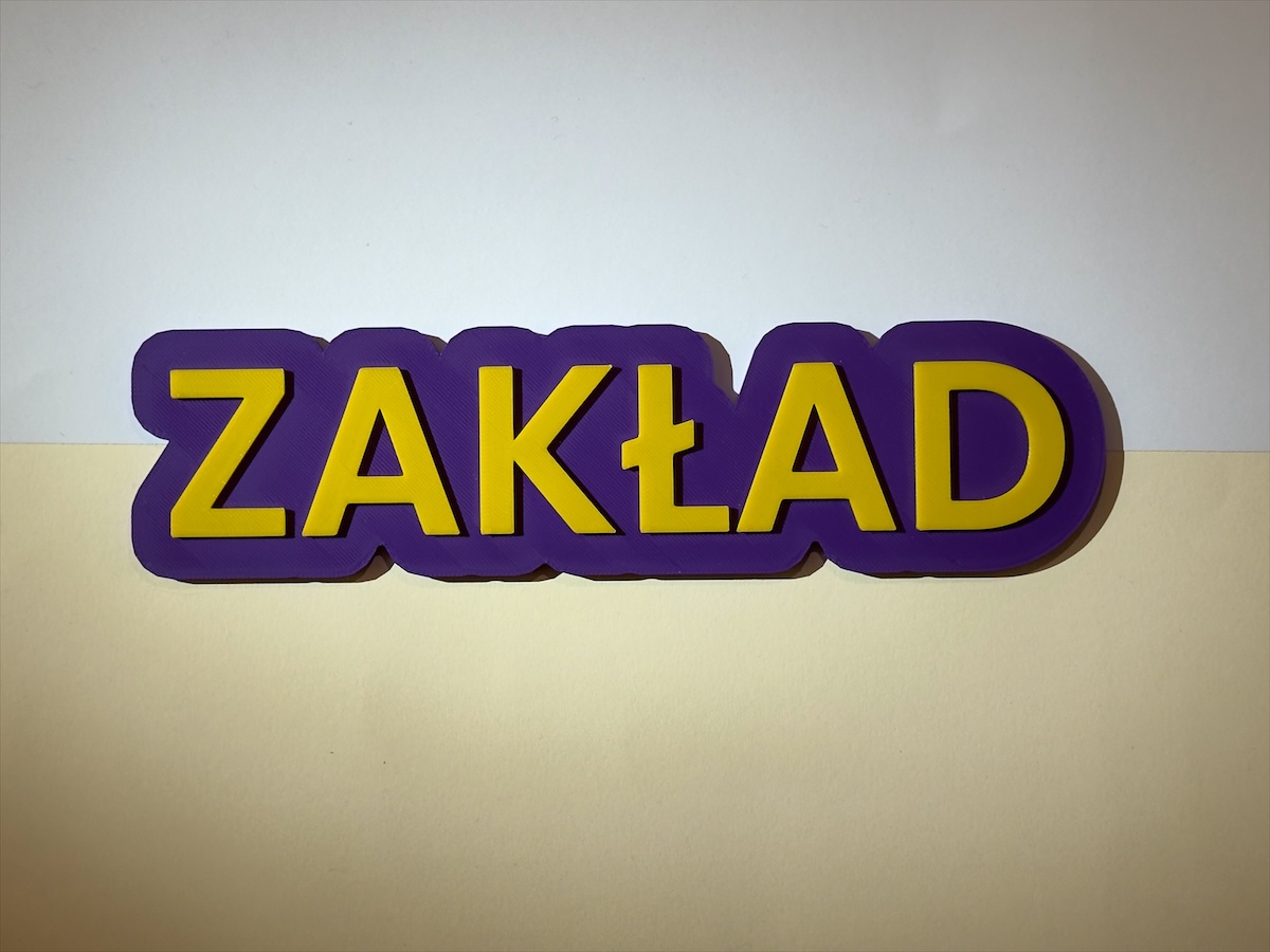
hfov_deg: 39.7
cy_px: 476
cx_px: 635
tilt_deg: -86.9
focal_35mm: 48
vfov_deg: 30.3
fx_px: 1761
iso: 100
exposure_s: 1/69
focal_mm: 6.76
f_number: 1.78
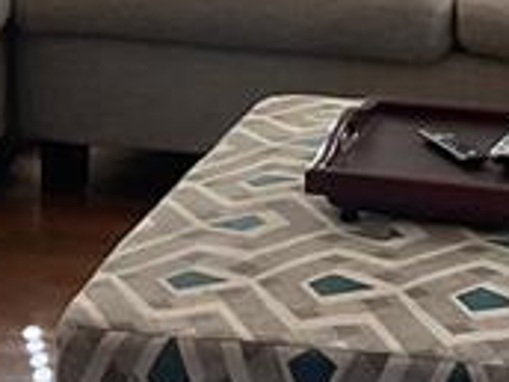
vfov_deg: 8.3
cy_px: -290
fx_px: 2544
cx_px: 195
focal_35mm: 173
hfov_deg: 11.4
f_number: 1.8
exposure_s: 1/60
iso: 50
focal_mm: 3
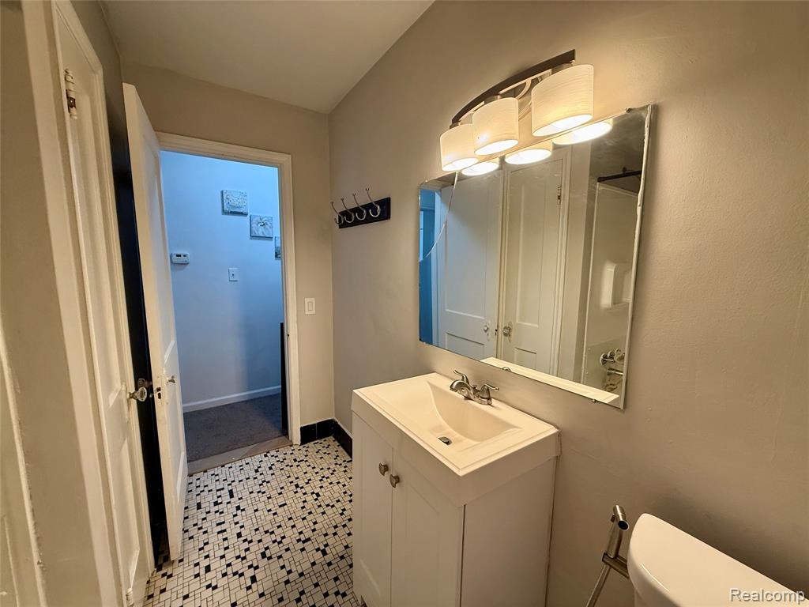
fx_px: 327
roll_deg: -0.8
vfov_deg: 85.7
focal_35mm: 14
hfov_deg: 102.1
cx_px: 404
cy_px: 304
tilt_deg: -7.2
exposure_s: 1/120
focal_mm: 2.22
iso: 160
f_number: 2.2
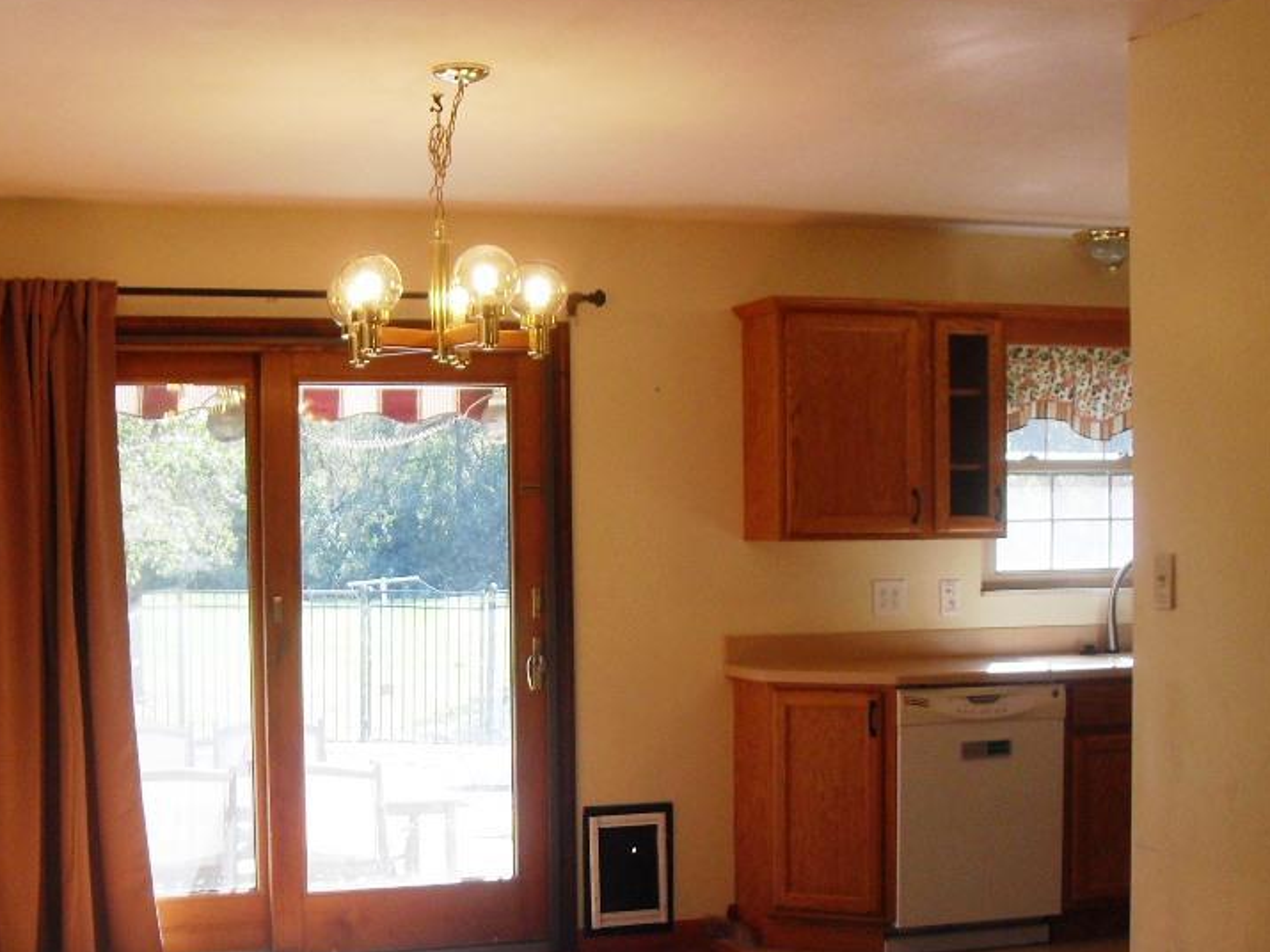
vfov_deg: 27.4
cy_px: 627
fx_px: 1944
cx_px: 625
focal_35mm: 53
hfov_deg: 36.2
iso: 100
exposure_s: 1/90
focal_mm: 6.3
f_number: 2.8
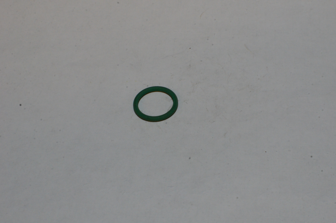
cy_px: 112
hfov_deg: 37.9
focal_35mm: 52
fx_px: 489
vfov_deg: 25.6
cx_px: 168
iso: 2500
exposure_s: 1/50
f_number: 22
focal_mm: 35
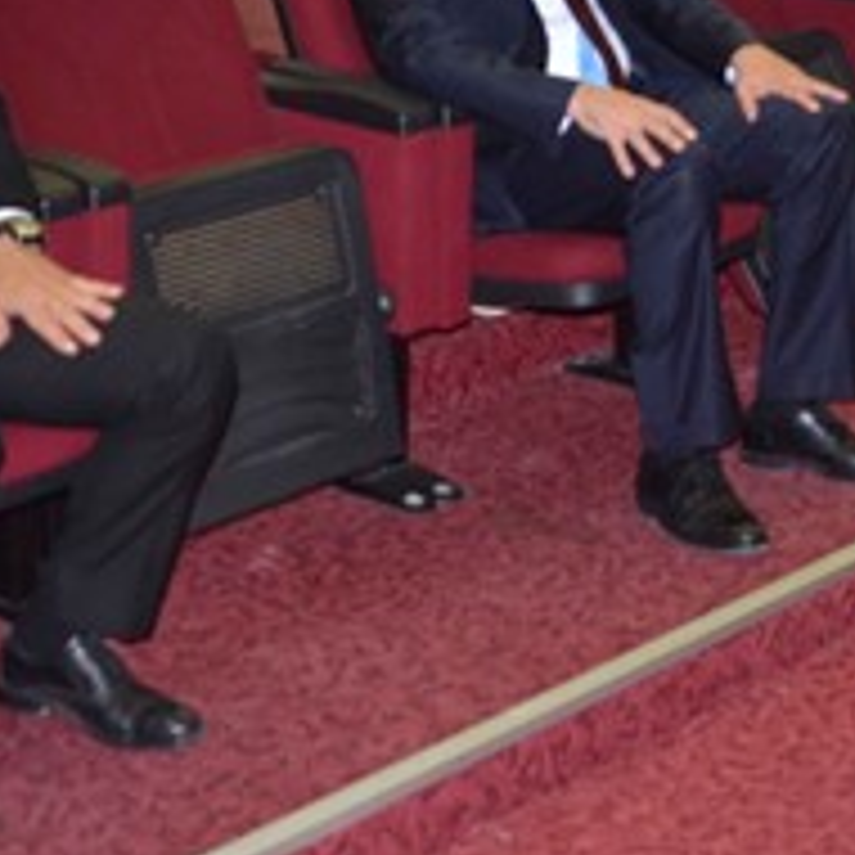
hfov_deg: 16.7
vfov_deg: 16.4
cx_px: 783
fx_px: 2878
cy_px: -86
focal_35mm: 103
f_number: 3.8
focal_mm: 24
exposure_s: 1/60
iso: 800
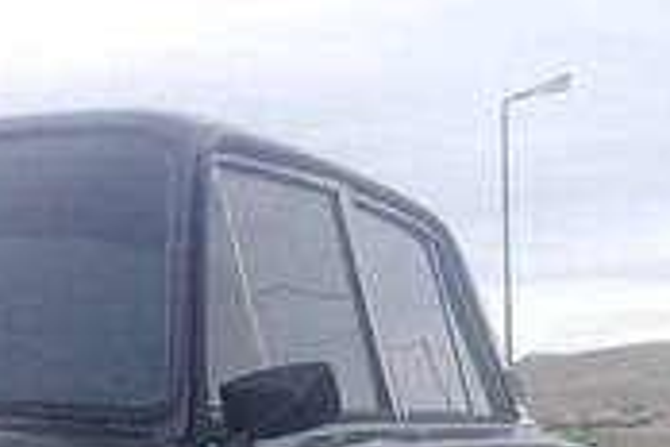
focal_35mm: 92
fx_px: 1712
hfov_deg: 21.8
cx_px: 112
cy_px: 582
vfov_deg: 14.3
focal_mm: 3.3
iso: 50
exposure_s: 1/262
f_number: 2.2
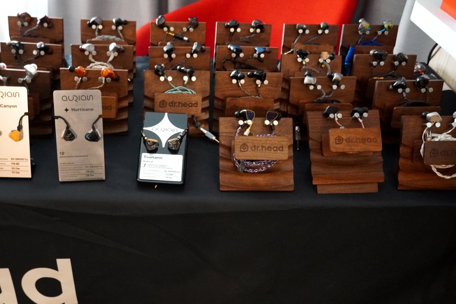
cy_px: 152
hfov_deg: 57.2
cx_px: 228
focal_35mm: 33
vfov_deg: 40.0
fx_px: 418
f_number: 4
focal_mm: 22
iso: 6400
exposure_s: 1/80
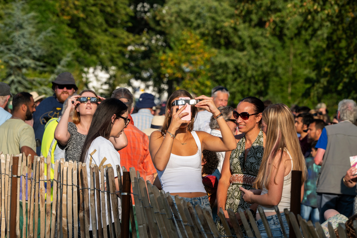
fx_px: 1983
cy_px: 119
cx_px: 178
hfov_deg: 10.3
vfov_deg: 6.9
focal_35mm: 200
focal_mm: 200
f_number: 9
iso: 640
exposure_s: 1/800
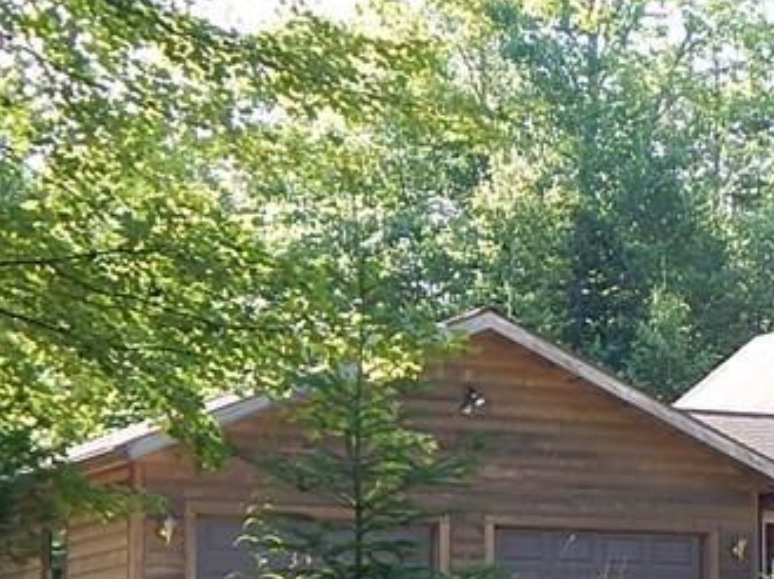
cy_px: 494
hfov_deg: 14.0
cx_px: 1087
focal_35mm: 134
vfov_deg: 11.0
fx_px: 2993
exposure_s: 1/125
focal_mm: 7.7
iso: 125
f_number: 3.6
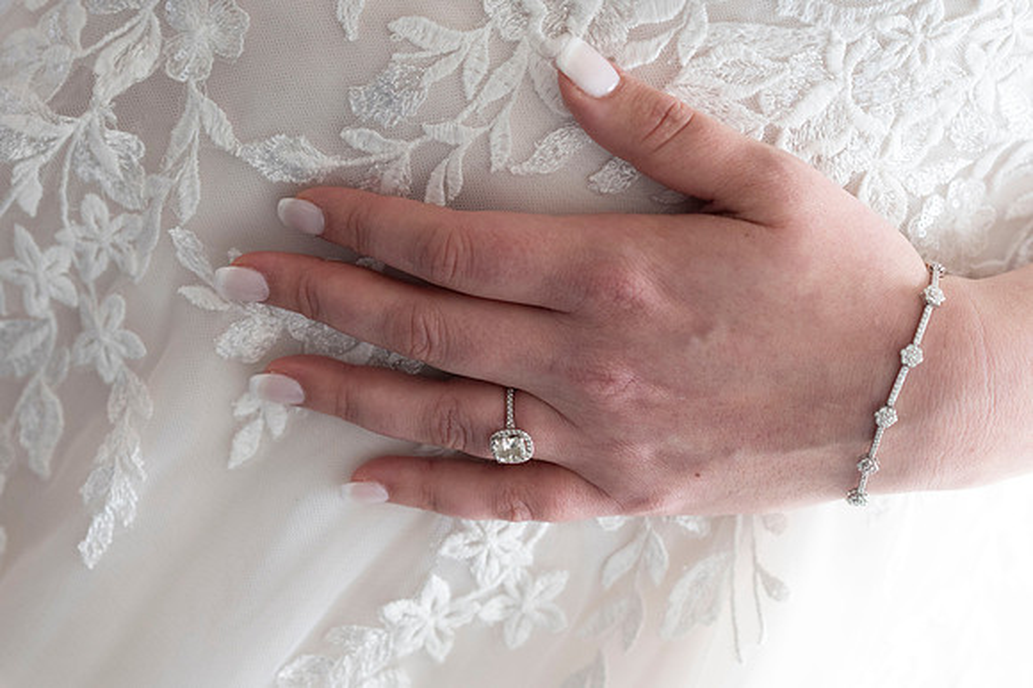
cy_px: 344
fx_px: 2438
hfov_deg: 23.9
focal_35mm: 85
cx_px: 516
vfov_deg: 16.1
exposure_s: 1/800
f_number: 4
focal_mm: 85
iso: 4000
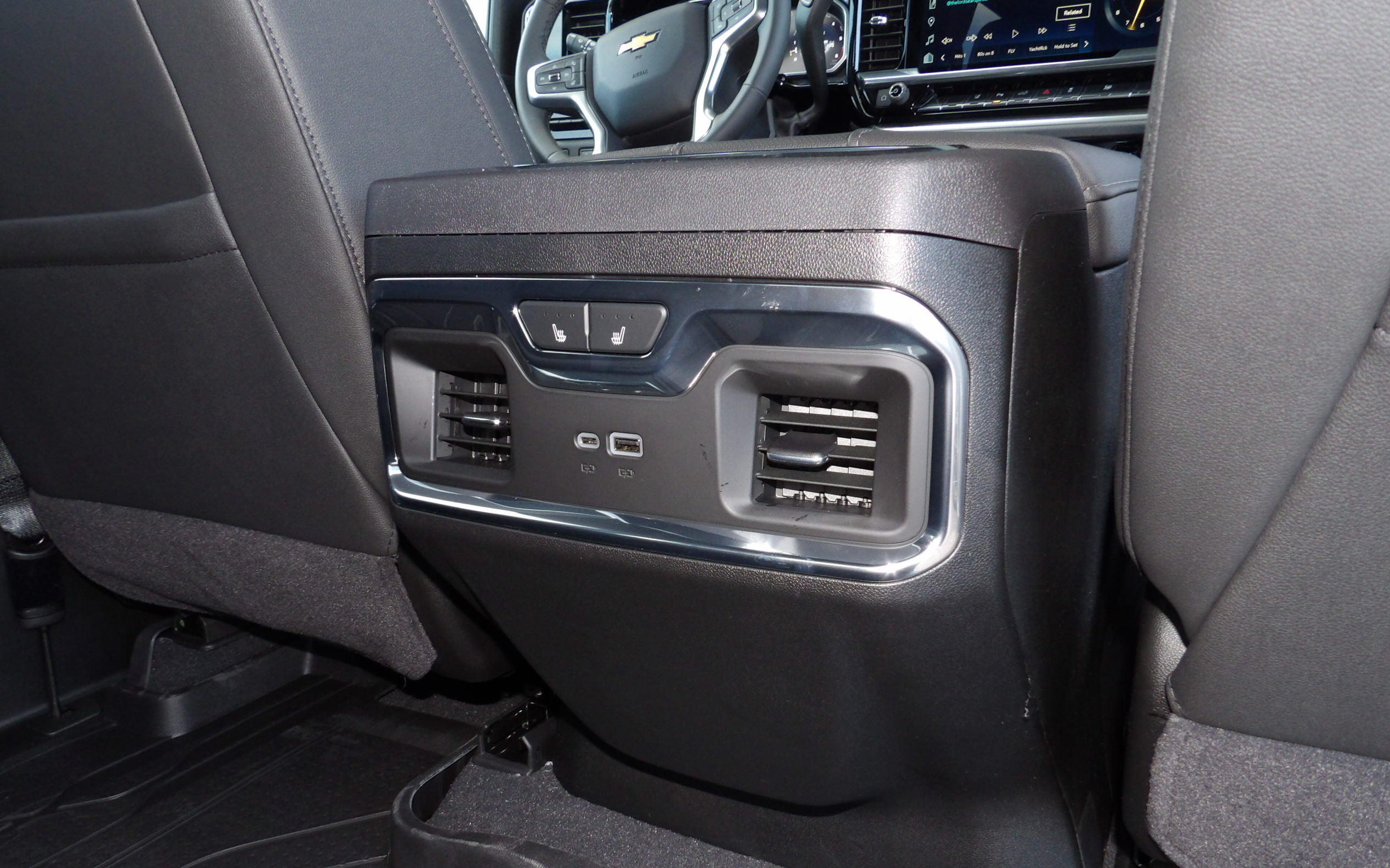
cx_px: 702
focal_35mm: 26
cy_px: 506
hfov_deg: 70.4
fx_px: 985
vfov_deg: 47.4
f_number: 3.2
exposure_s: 1/33
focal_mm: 4.3
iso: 200
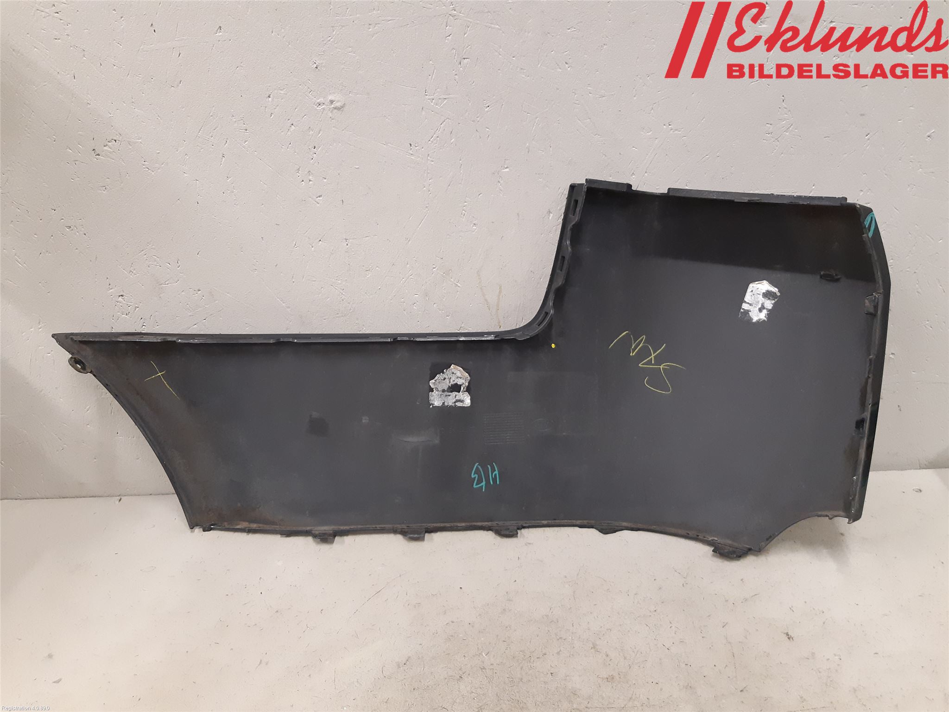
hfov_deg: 67.3
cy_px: 356
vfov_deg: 53.1
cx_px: 474
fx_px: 713
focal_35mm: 26
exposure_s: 1/50
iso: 250
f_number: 1.7
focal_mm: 3.93
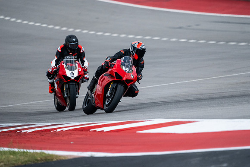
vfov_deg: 1.8
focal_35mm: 750
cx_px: 125
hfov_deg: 2.7
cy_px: 84
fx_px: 5209
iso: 1250
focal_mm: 500
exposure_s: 1/4000
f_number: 5.6
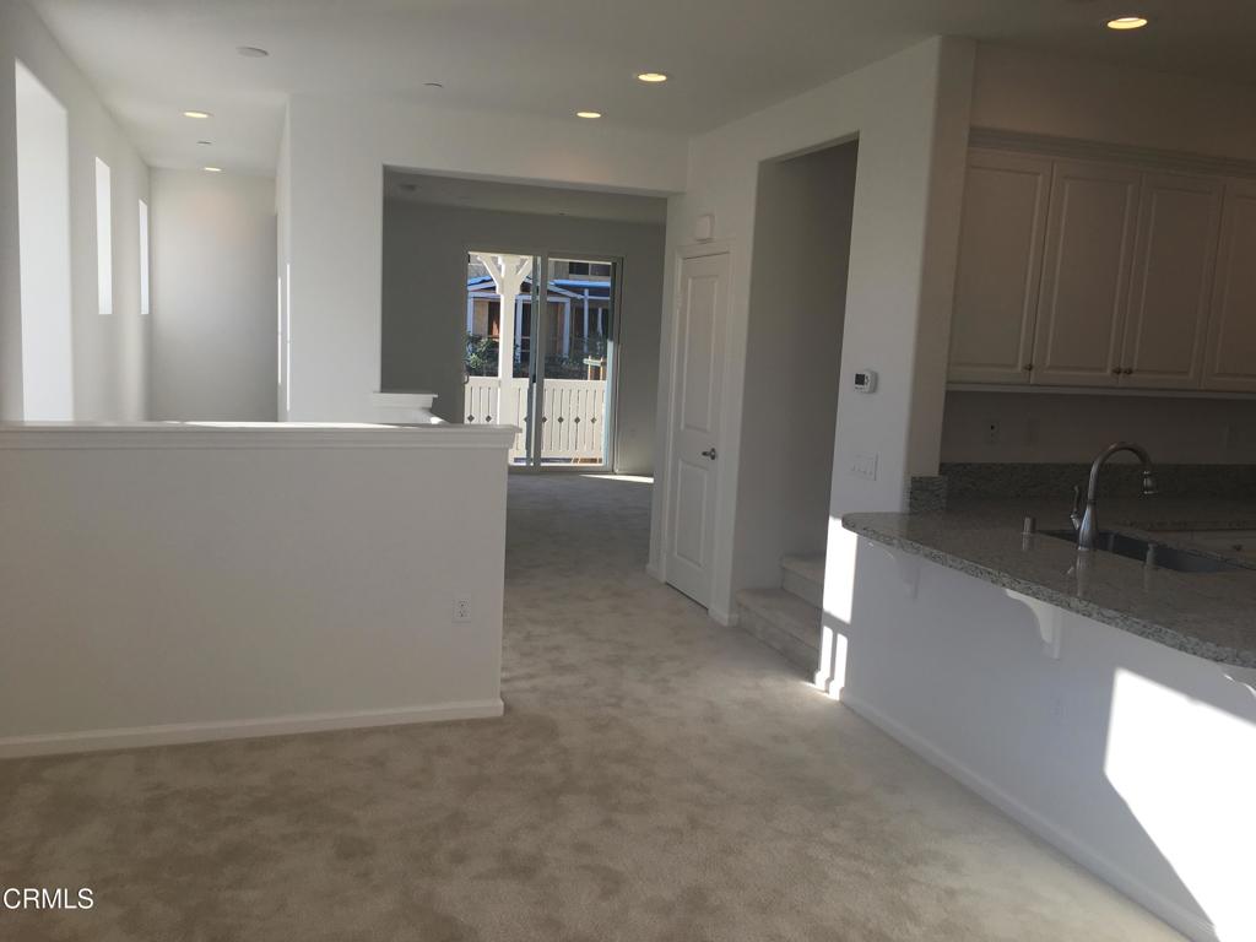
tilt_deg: -7.7
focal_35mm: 29
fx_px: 1052
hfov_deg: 61.7
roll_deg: -2.8
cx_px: 628
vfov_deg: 48.2
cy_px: 471
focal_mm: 4.15
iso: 25
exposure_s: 1/320
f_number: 2.2
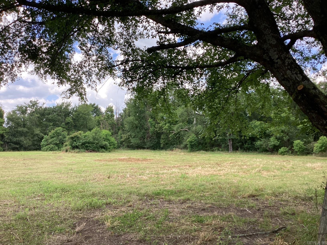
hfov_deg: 58.4
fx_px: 293
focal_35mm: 31
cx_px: 164
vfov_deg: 45.4
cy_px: 122
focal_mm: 3.3
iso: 25
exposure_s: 1/259
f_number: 2.4
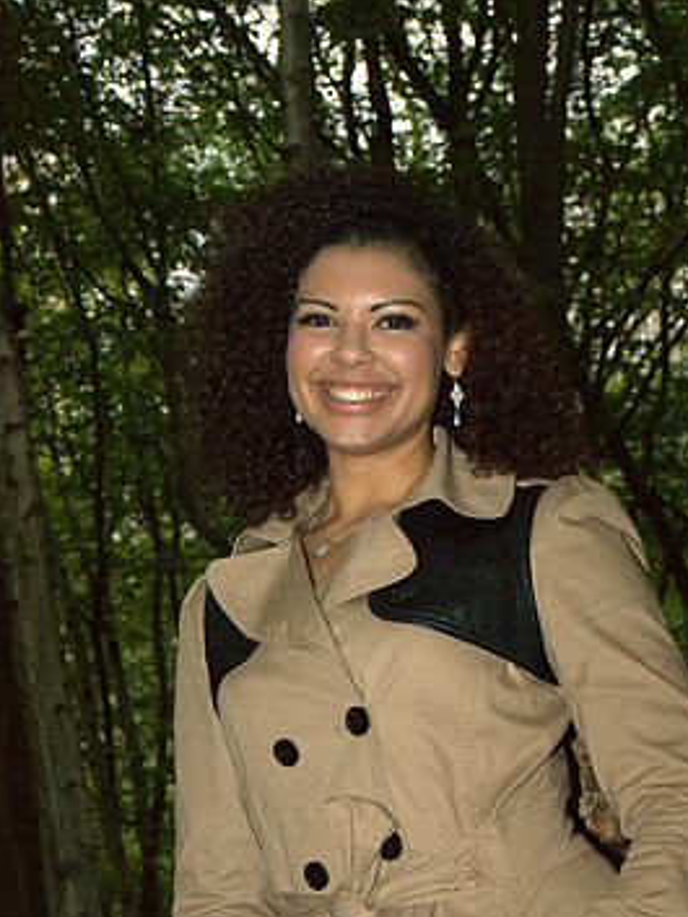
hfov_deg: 16.1
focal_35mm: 92
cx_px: 388
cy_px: 561
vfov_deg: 21.3
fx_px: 2437
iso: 800
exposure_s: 1/80
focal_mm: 50
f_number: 10
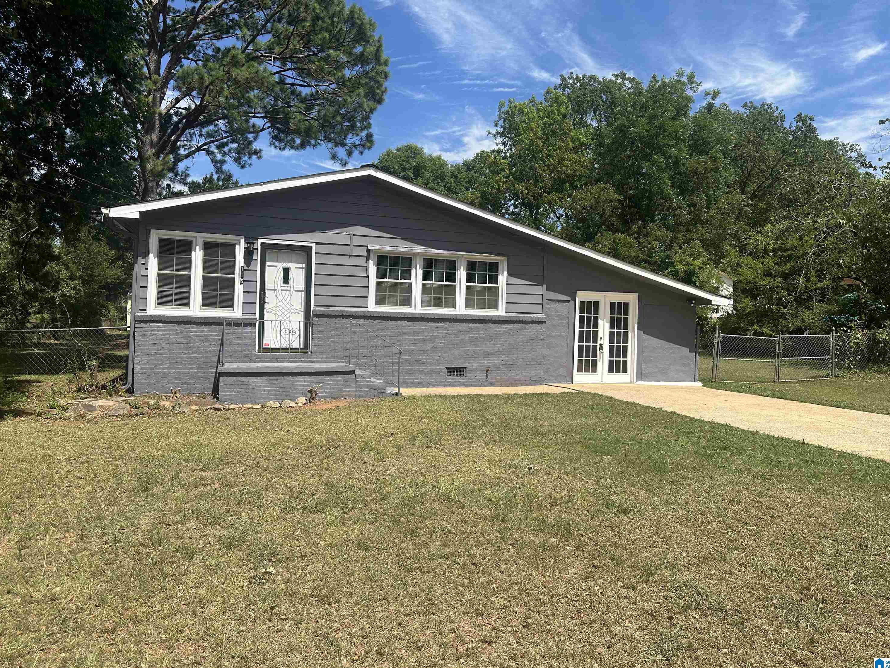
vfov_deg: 54.9
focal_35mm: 25
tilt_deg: +0.9
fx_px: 643
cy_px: 324
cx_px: 447
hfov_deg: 69.4
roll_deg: -1.6
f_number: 1.78
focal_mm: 6.86
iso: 80
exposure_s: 1/4184
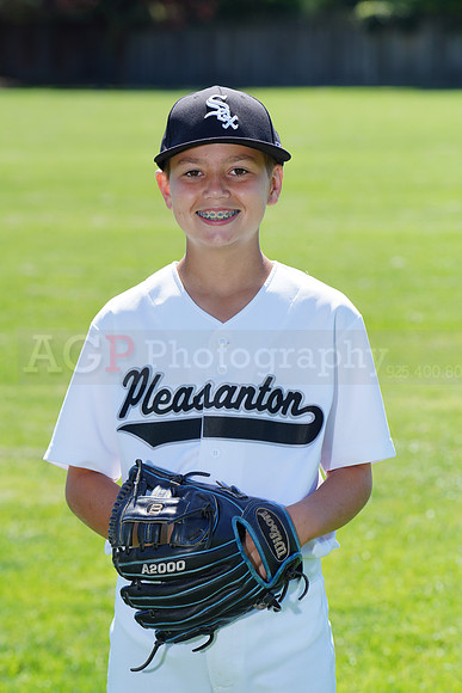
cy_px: 346
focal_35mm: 200
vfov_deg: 10.3
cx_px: 231
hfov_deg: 6.9
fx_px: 3847
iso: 200
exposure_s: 1/250
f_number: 9
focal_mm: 200
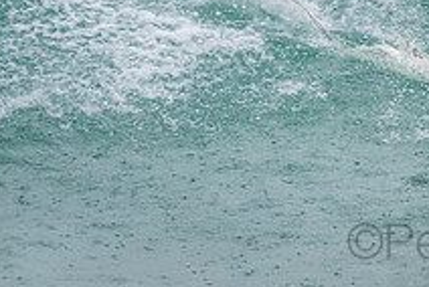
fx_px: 16289
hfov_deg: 1.5
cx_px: 504
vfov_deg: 1.0
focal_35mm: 1365
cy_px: -94
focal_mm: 500
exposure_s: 1/320
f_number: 5.6
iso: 1100
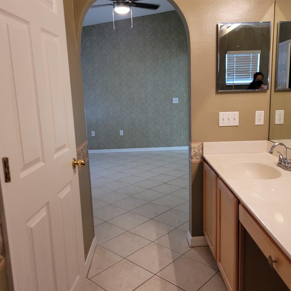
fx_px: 295
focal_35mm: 31
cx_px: 171
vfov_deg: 52.5
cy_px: 147
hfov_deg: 52.3
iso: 160
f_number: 1.8
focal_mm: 5.4
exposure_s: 1/60
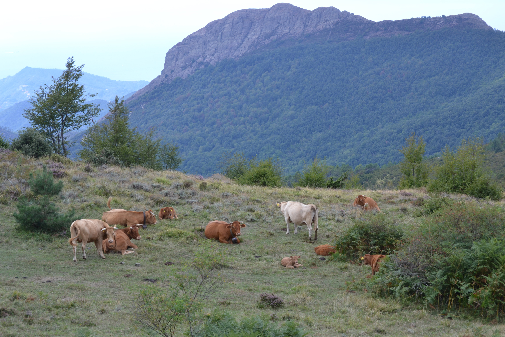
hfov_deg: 24.6
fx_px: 1157
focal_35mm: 82
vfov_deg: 16.6
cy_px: 168
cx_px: 252
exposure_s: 1/125
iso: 160
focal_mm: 55
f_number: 8
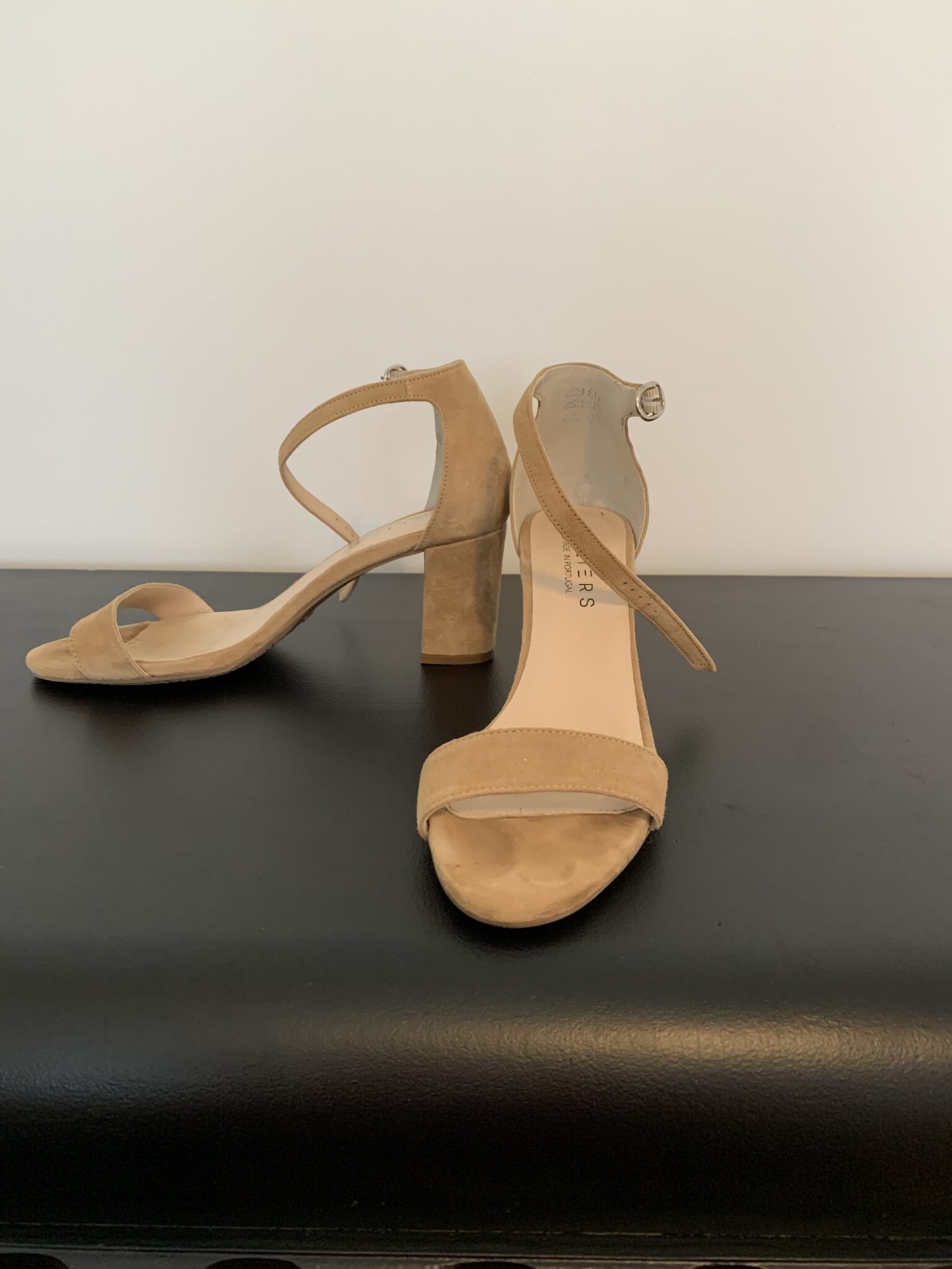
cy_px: 634
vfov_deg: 67.3
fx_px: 953
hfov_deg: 53.1
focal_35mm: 26
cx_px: 476
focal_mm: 4.25
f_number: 1.8
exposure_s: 1/60
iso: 320
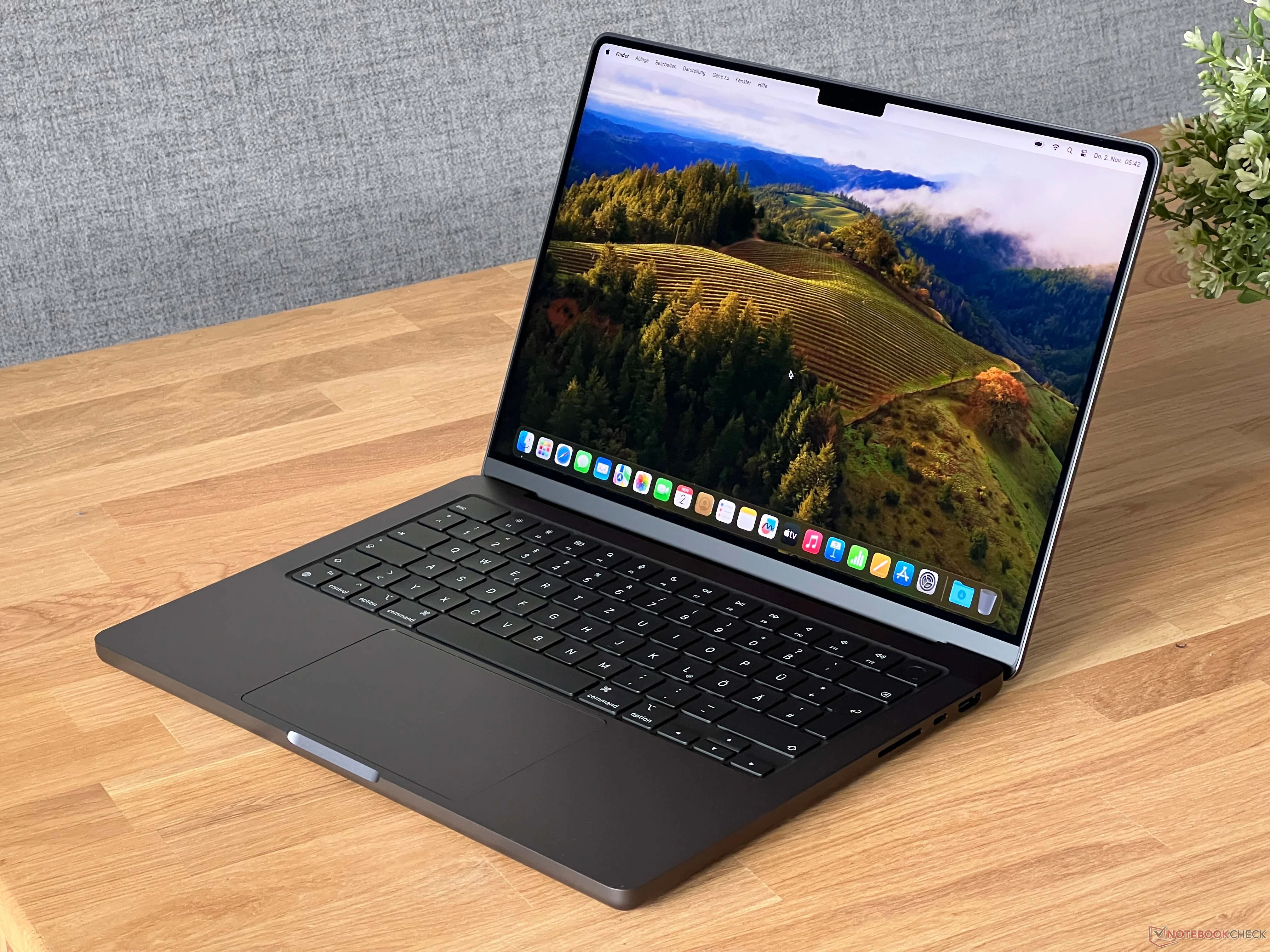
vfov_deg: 19.1
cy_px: 476
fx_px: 2825
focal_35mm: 77
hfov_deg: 25.3
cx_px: 635
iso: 500
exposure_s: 1/60
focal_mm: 9
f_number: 2.8
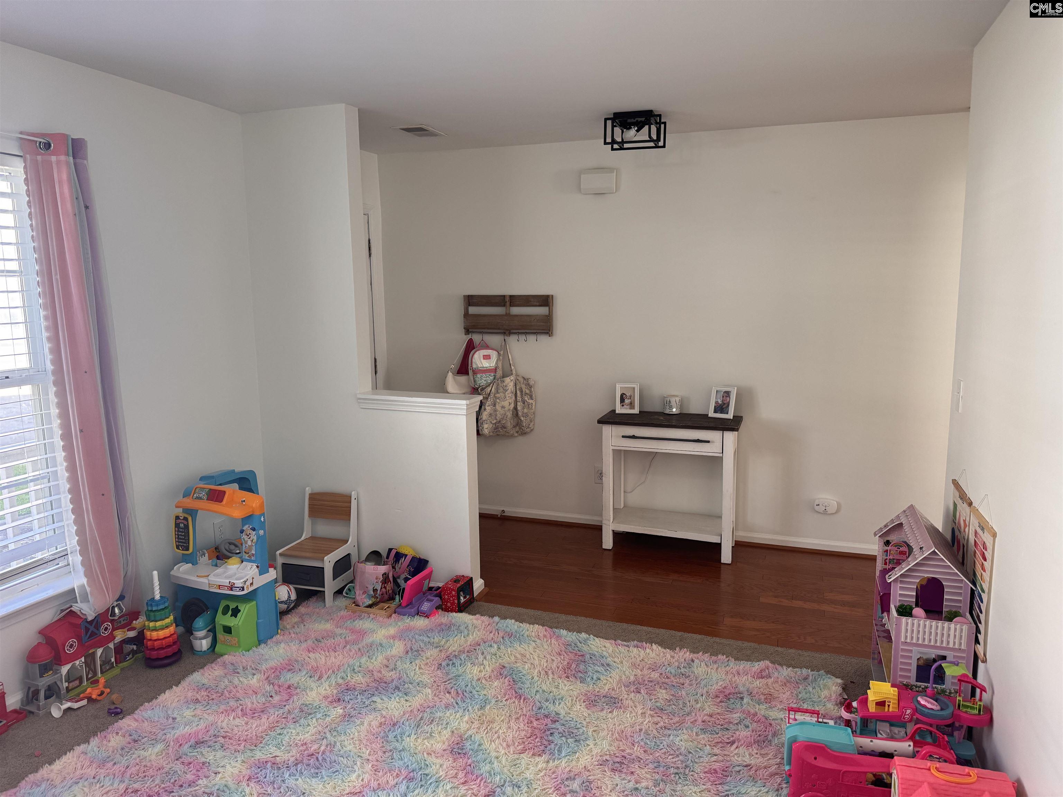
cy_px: 398
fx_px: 737
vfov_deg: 56.8
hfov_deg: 71.6
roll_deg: +0.6
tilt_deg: -9.5
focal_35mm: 24
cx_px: 532
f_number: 1.78
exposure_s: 1/120
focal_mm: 6.76
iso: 200
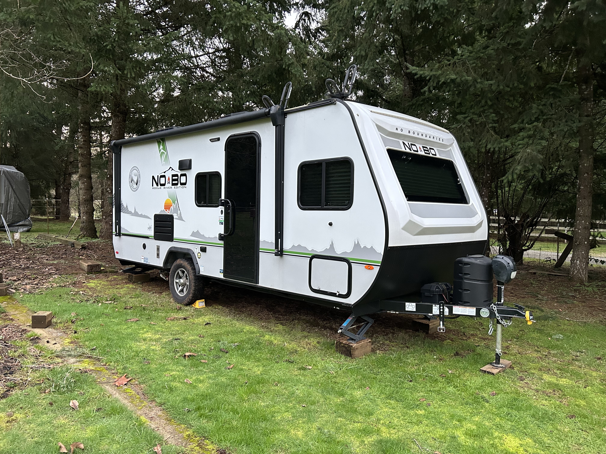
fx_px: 455
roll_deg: +0.1
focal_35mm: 26
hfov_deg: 67.3
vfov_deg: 53.1
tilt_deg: -2.5
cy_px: 227
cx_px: 303
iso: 320
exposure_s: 1/60
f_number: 1.5
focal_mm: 5.7
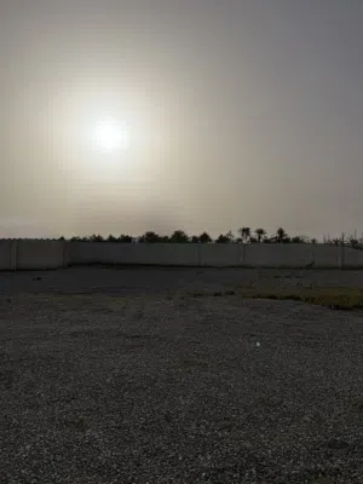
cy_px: 242
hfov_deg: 56.8
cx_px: 182
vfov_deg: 71.6
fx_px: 336
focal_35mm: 24
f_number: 1.78
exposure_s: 1/32258
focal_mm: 6.76
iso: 80
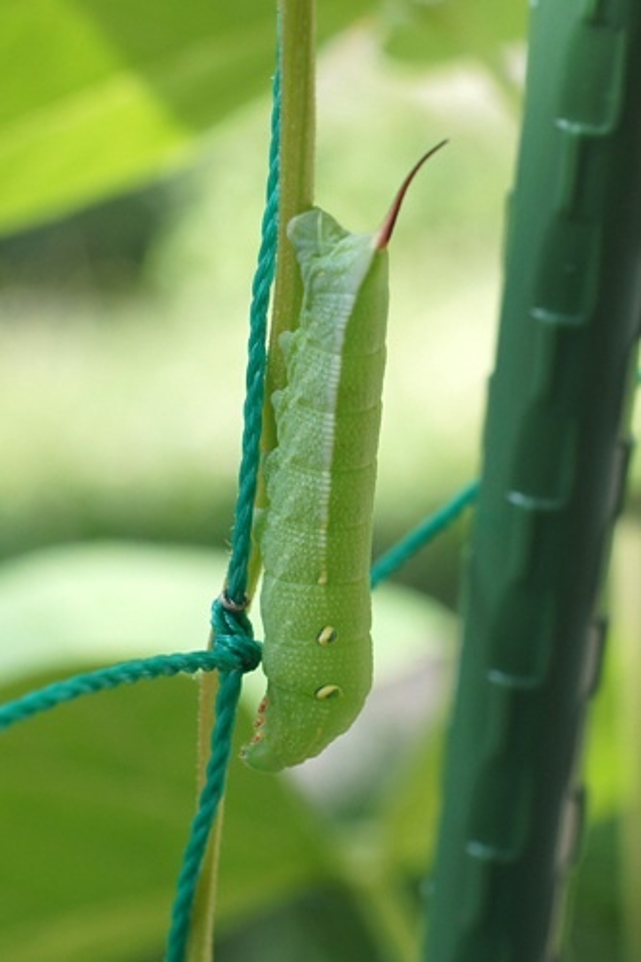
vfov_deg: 27.0
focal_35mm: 75
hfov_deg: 18.2
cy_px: 481
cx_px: 320
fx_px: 2004
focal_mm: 50
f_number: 8
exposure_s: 1/80
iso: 125
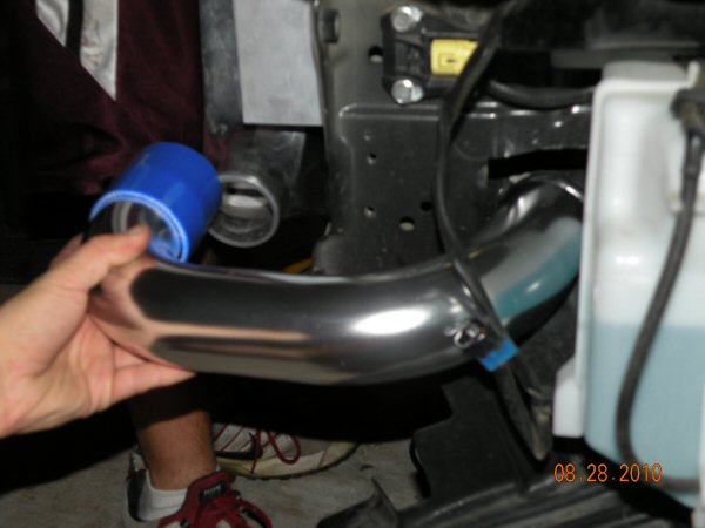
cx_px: 352
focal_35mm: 56
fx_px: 1141
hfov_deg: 34.3
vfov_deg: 26.1
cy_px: 264
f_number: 3.5
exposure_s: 1/60
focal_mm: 9.8
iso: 64
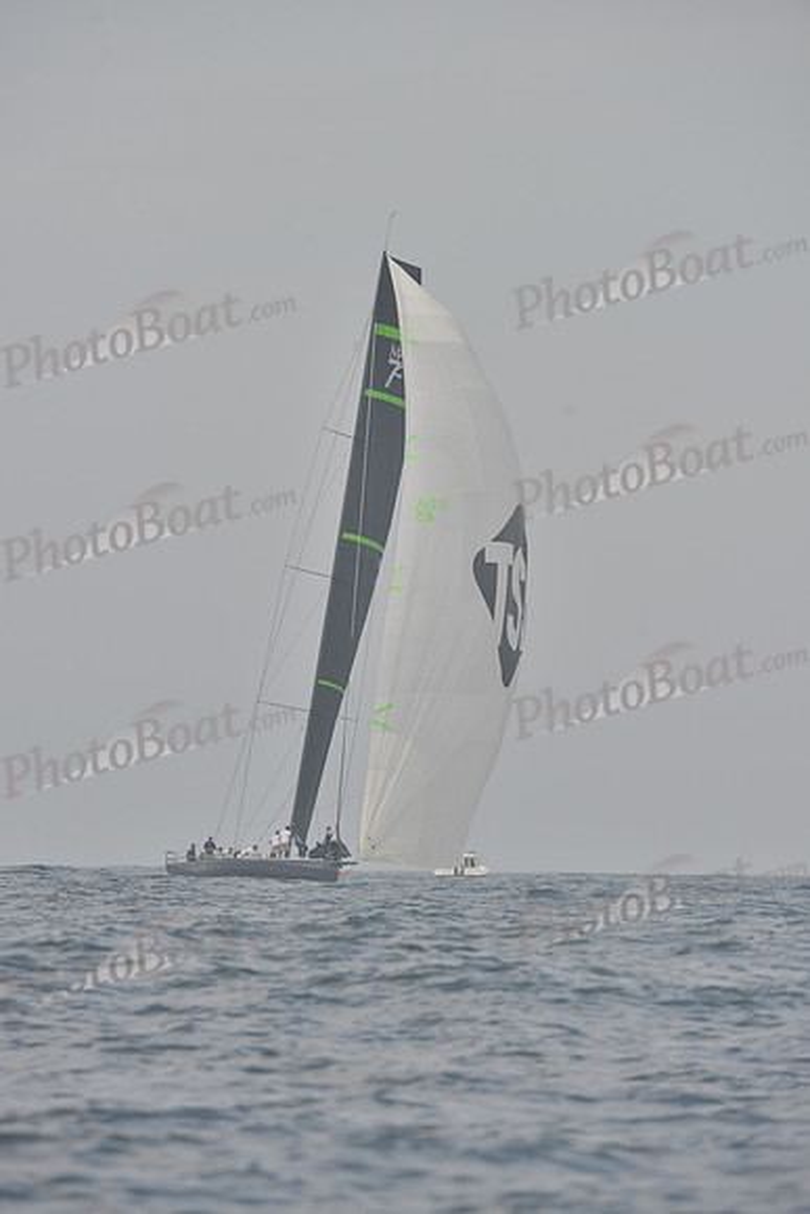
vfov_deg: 5.7
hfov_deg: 3.8
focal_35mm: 360
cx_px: 405
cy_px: 607
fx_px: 12142
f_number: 10
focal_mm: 360
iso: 280
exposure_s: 1/800
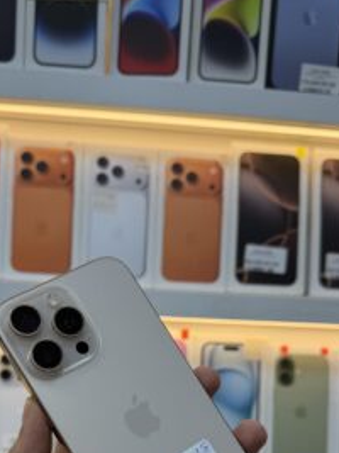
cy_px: 409
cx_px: 125
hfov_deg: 32.0
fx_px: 588
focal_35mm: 45
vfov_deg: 39.1
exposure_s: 1/514
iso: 80
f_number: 1.78
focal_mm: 6.76
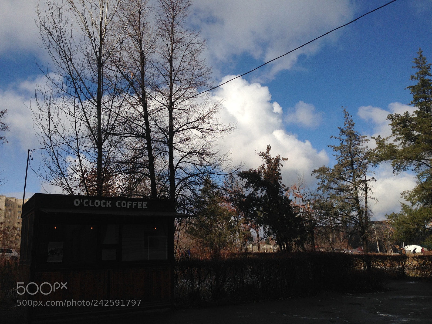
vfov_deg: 42.9
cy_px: 162
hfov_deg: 55.4
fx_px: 412
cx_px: 216
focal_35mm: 33
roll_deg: -0.5
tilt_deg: +12.7
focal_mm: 4.12
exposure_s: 1/3390
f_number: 2.4
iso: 50
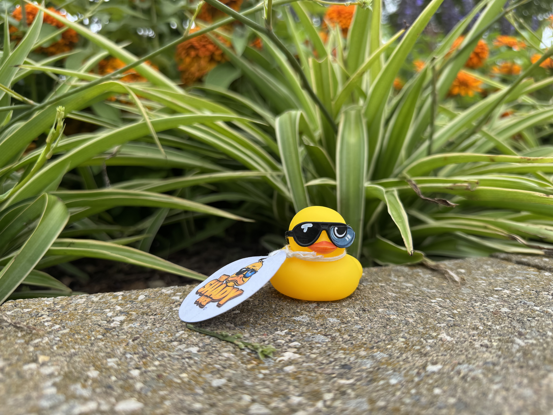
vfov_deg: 56.8
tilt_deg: -5.5
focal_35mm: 24
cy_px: 208
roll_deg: +0.4
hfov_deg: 71.6
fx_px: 383
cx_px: 276
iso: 80
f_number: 1.78
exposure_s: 1/1678
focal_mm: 6.76
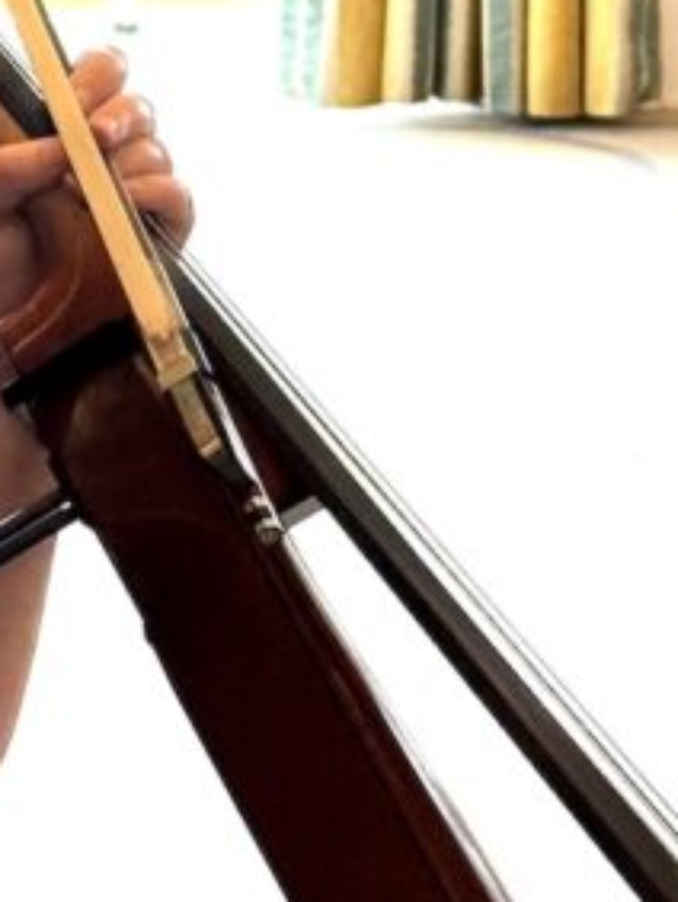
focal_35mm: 174
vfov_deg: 11.3
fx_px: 4537
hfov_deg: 8.4
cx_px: -185
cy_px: 214
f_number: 1.78
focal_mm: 6.76
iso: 50
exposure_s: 1/230
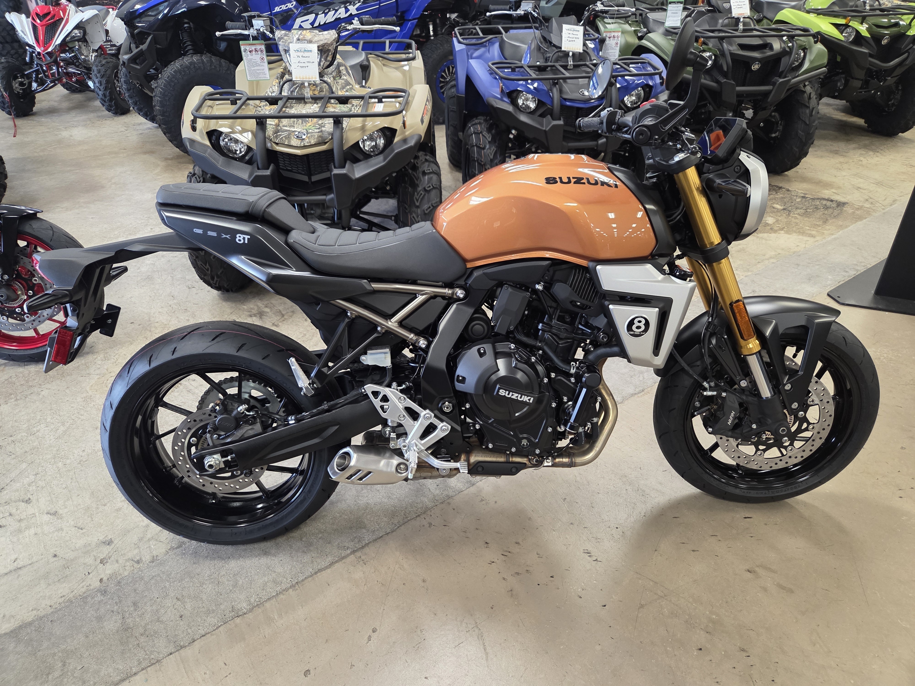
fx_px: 608
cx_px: 458
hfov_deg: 73.9
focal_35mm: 23
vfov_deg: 58.9
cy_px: 343
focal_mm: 5.4
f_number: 1.8
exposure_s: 1/120
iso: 400
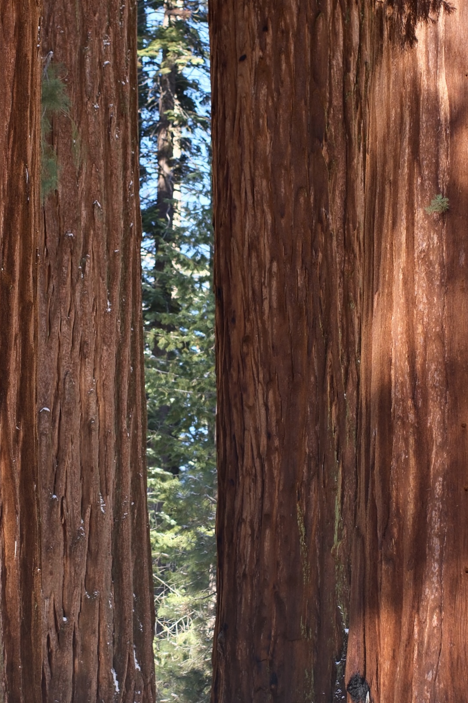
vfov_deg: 13.1
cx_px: 173
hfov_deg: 8.7
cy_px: 327
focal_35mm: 157
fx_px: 3062
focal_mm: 55
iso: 320
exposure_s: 1/450
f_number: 2.5
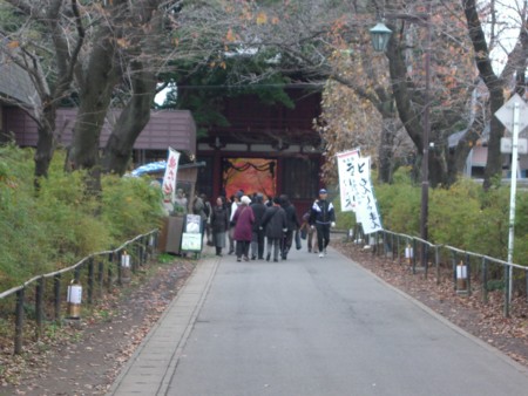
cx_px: 264
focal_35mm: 114
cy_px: 198
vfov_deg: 13.0
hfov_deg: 17.3
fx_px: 1740
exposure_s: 1/125
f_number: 5.1
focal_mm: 23.7
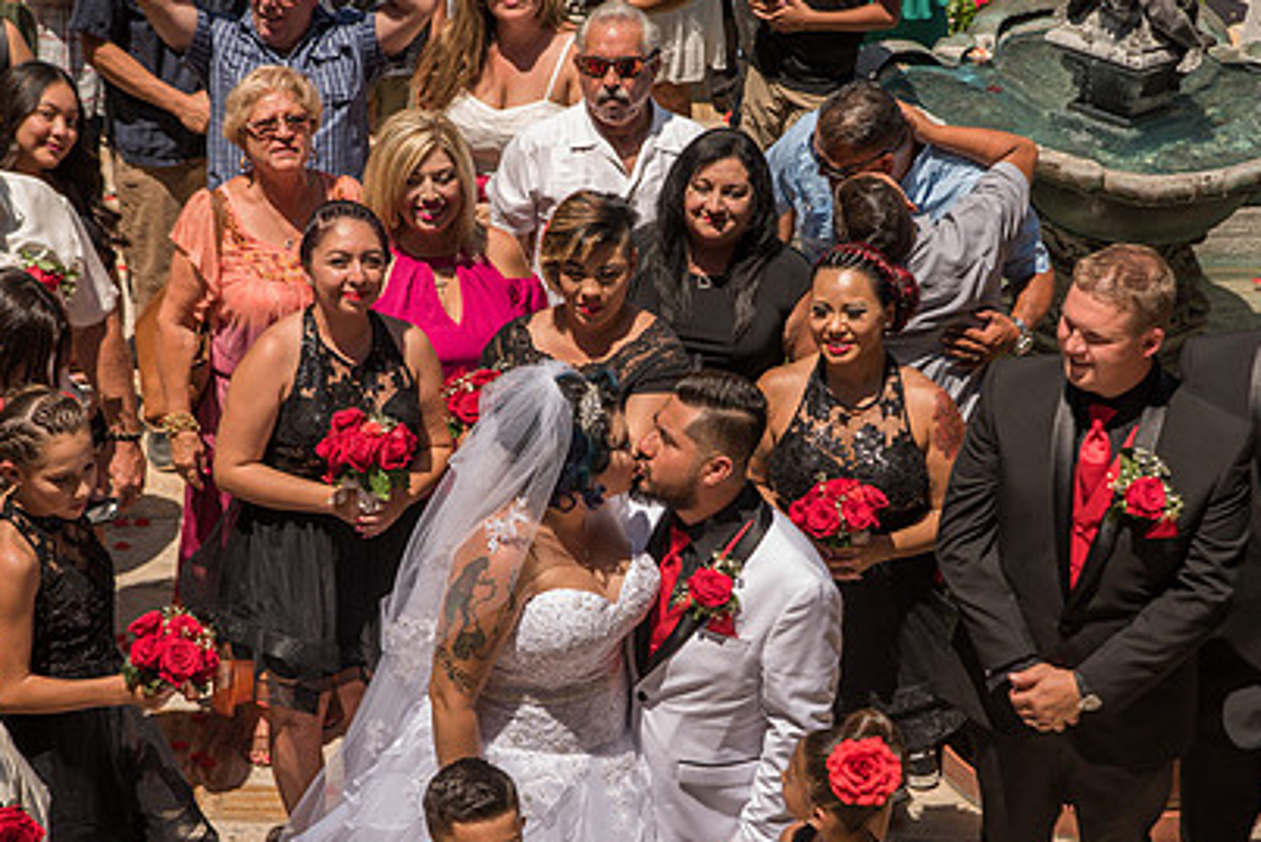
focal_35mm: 108
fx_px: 3784
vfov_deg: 12.7
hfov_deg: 18.9
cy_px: 493
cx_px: 663
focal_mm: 75
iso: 100
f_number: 6.3
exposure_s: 1/640
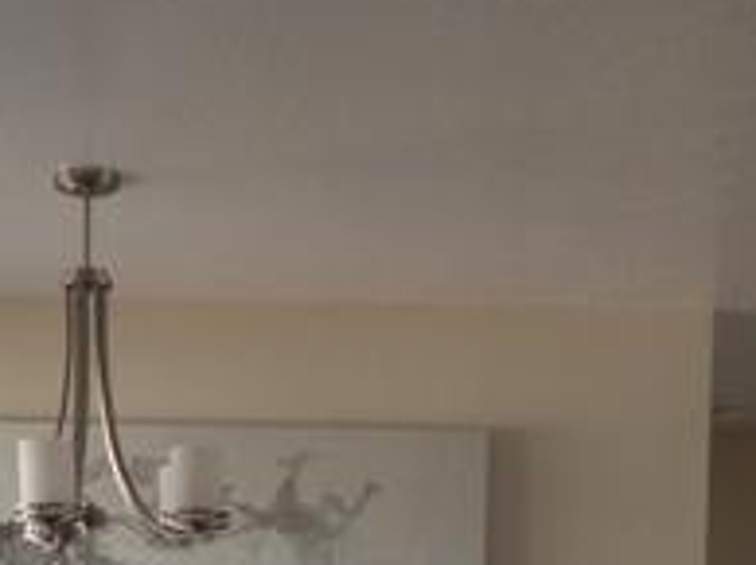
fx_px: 1658
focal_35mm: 76
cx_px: 246
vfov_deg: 17.4
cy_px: 846
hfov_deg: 25.5
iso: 125
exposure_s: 1/80
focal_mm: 4
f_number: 3
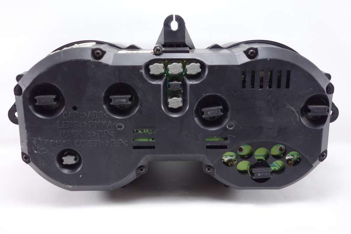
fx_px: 410
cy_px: 117
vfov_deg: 31.9
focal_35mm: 42
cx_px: 176
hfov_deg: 46.4
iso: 250
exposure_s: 1/50
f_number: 3.2
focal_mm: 15.64
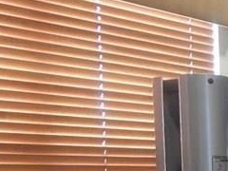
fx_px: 619
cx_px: 452
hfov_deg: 16.2
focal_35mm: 94
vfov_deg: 14.9
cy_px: 232
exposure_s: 1/25
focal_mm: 4
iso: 400
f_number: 3
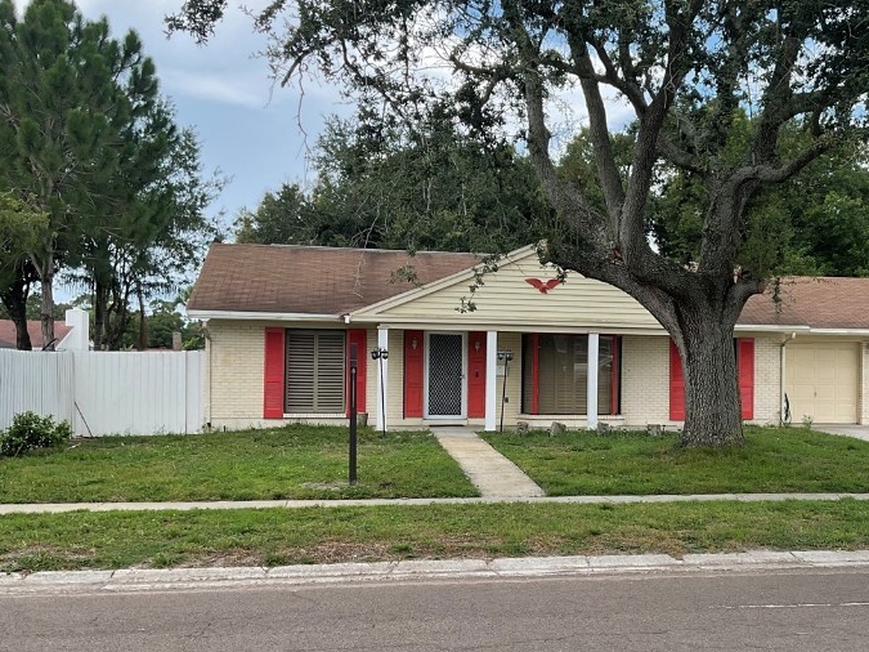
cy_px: 369
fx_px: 1104
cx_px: 612
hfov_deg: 42.1
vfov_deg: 32.8
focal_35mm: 44
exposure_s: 1/650
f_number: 1.8
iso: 16
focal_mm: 3
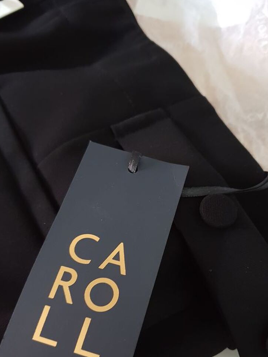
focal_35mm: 36
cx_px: 141
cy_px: 216
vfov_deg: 51.0
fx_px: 372
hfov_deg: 39.6
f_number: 1.5
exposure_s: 1/11
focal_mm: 4.3
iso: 320
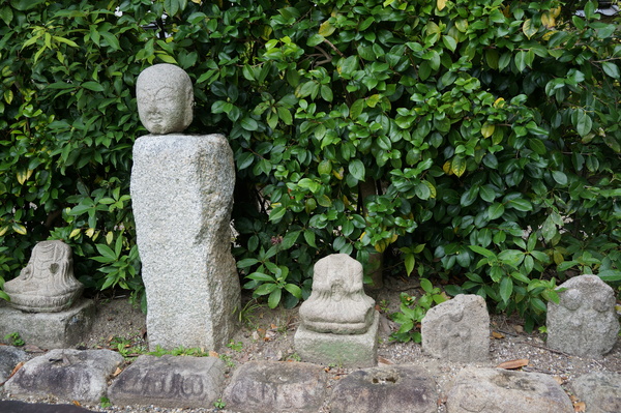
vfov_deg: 39.9
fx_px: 569
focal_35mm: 33
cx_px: 310
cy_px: 206
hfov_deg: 57.3
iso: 100
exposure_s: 1/60
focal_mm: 22
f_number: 4
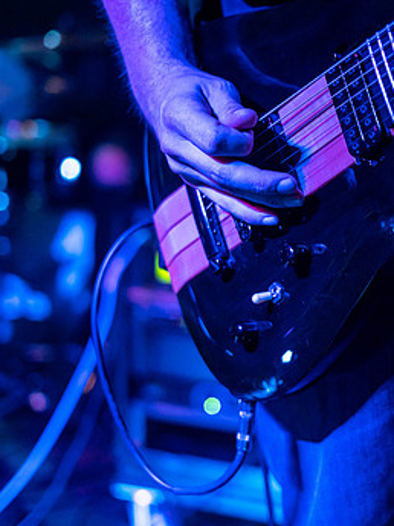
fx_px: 1229
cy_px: 242
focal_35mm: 81
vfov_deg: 24.1
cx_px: 399
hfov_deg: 17.8
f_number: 2.2
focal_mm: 50
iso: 2500
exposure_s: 1/160
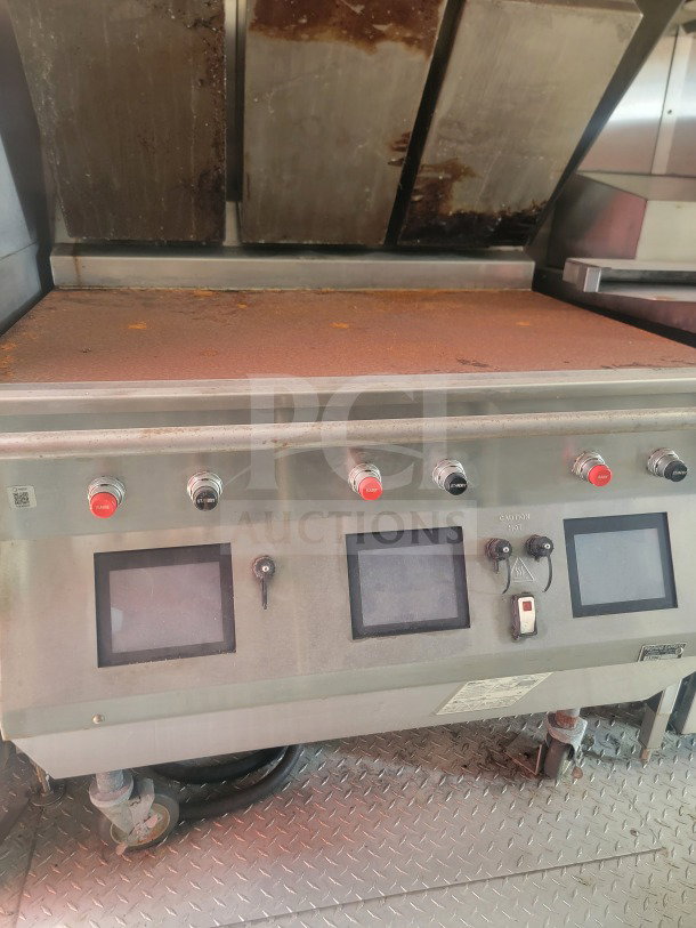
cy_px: 464
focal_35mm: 24
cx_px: 348
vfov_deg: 71.6
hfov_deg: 56.8
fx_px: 643
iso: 320
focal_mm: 6.7
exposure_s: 1/40
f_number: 1.8
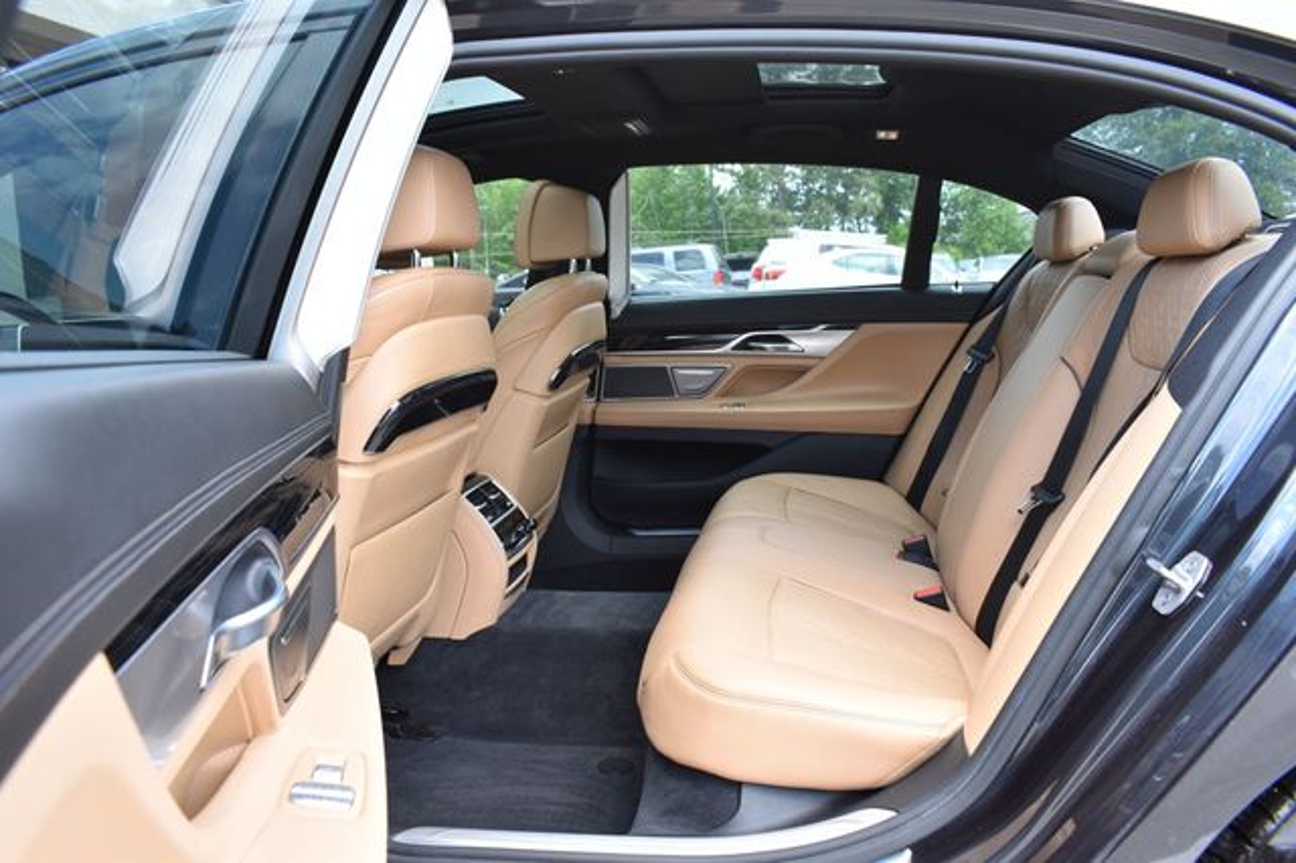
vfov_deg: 47.9
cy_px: 432
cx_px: 648
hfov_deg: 67.4
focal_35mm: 27
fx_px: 971
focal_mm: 18
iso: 400
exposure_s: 1/125
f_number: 8
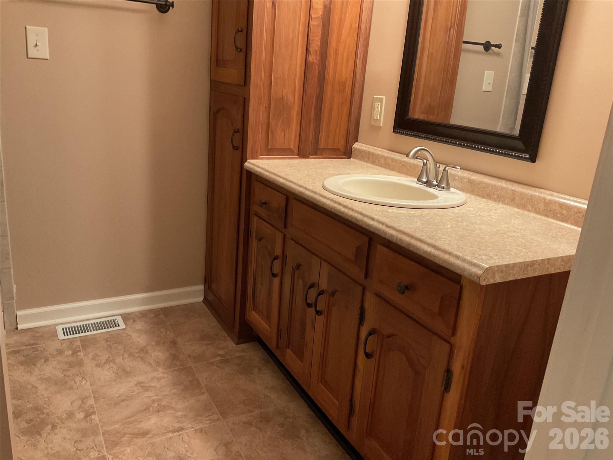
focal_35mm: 29
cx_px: 306
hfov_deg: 61.7
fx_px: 514
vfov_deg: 48.2
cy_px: 230
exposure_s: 1/30
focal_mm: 3
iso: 320
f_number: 1.8
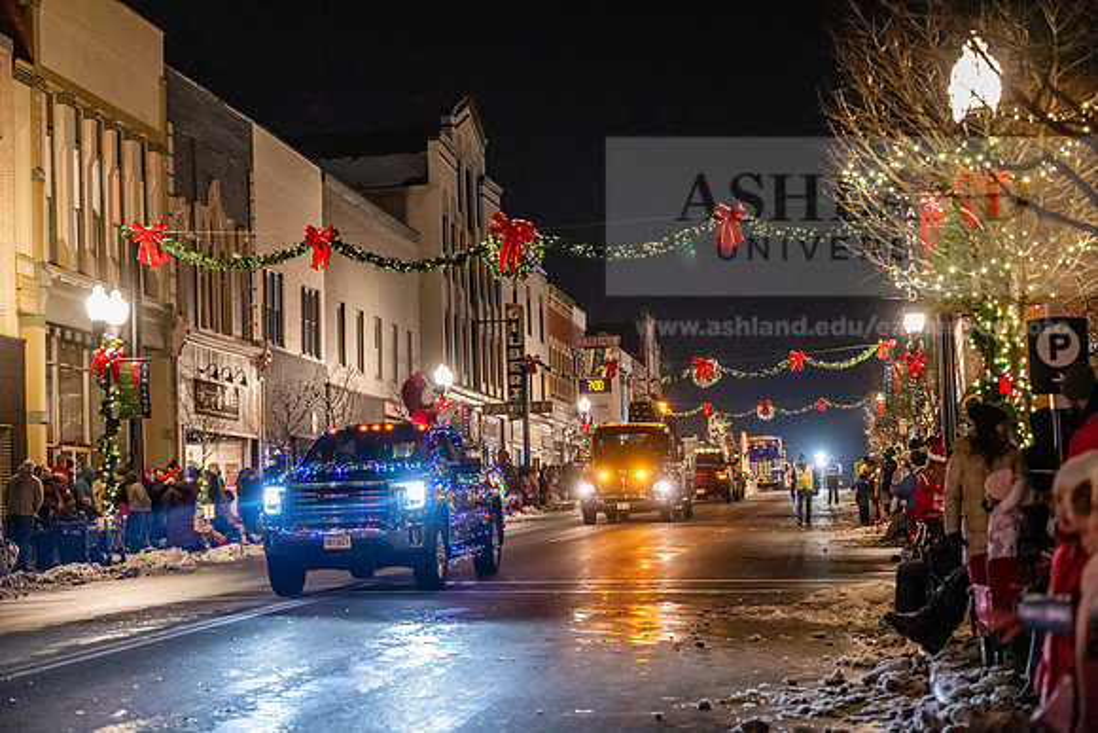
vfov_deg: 19.5
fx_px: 2135
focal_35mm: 70
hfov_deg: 28.8
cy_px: 366
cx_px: 549
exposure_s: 1/250
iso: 6400
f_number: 3.2
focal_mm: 70
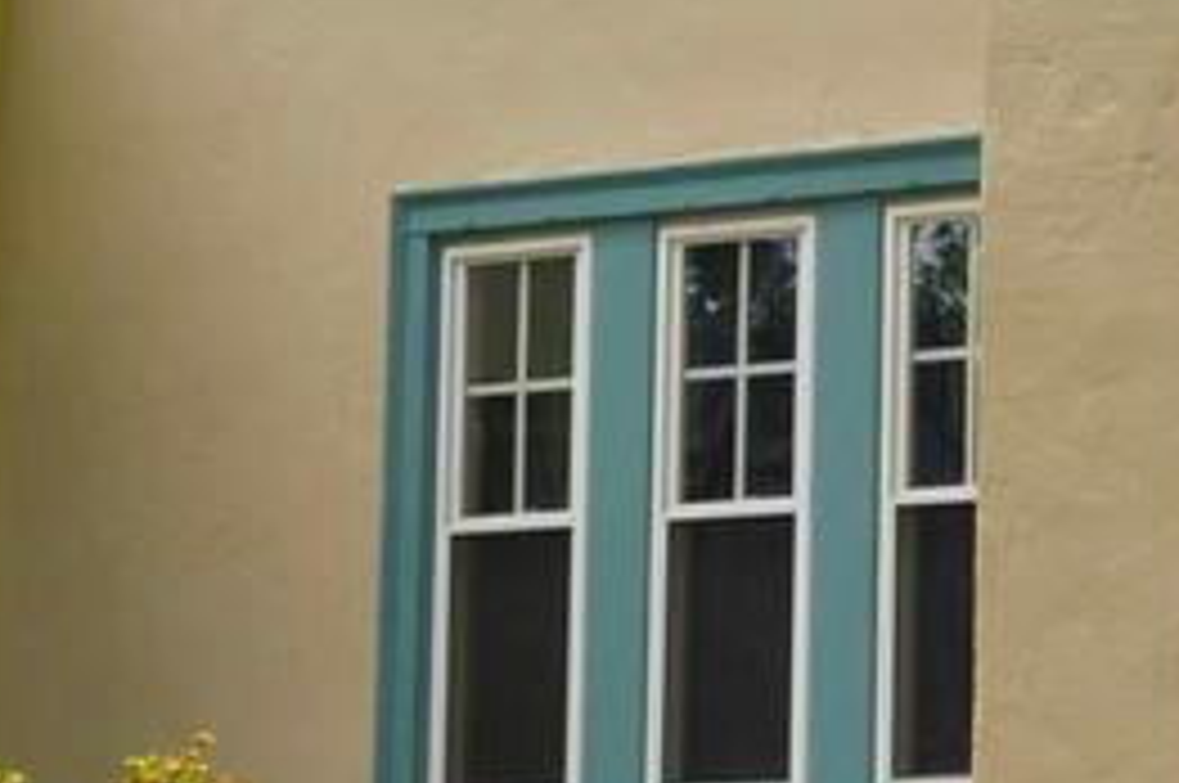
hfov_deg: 10.1
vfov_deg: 6.9
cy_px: -259
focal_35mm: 198
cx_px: 1656
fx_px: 6476
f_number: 7.1
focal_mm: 24
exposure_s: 1/200
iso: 100
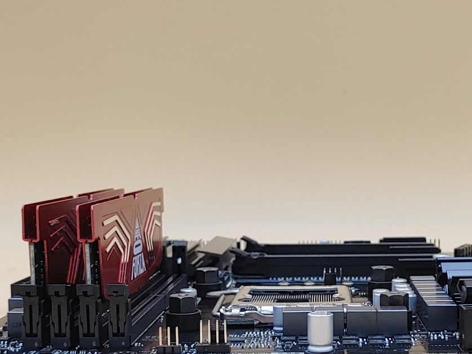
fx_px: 914
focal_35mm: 67
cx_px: 306
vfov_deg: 21.7
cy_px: 284
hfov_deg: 28.8
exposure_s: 1/108
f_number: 1.8
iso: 50
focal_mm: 4.36
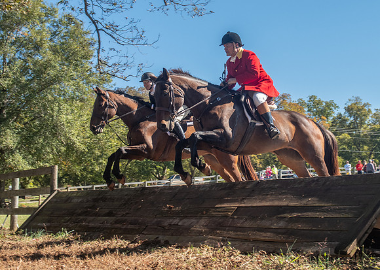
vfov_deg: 24.4
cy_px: 121
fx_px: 624
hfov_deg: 33.7
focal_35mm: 58
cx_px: 227
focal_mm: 32
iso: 400
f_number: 4
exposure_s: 1/320
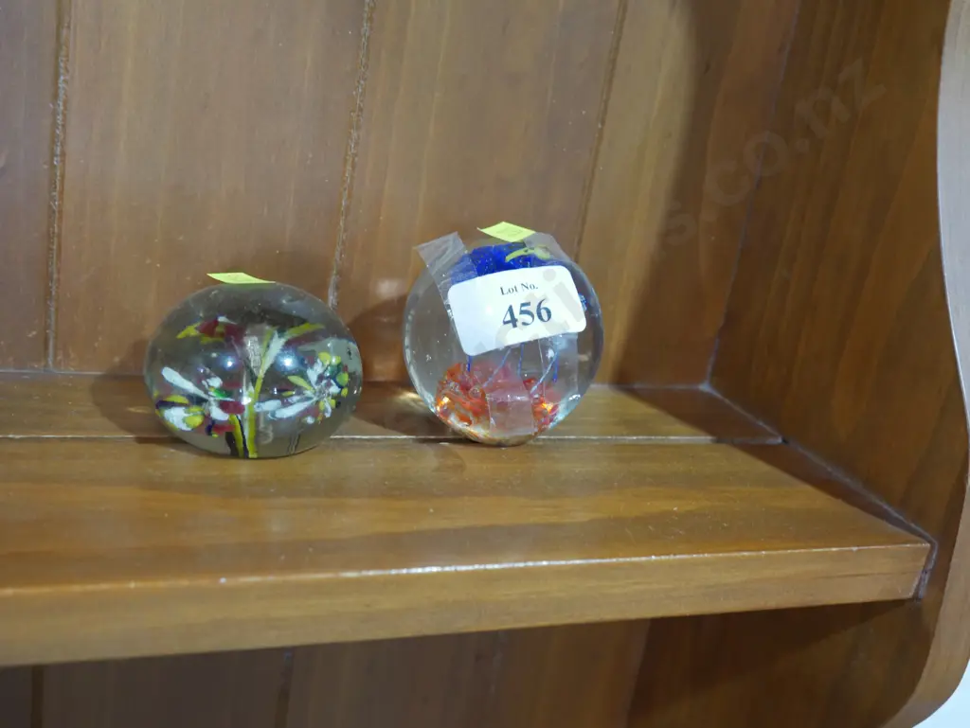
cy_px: 364
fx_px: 1009
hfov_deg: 51.3
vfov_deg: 39.7
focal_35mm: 36
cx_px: 485
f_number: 4
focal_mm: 18
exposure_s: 1/60
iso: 1250
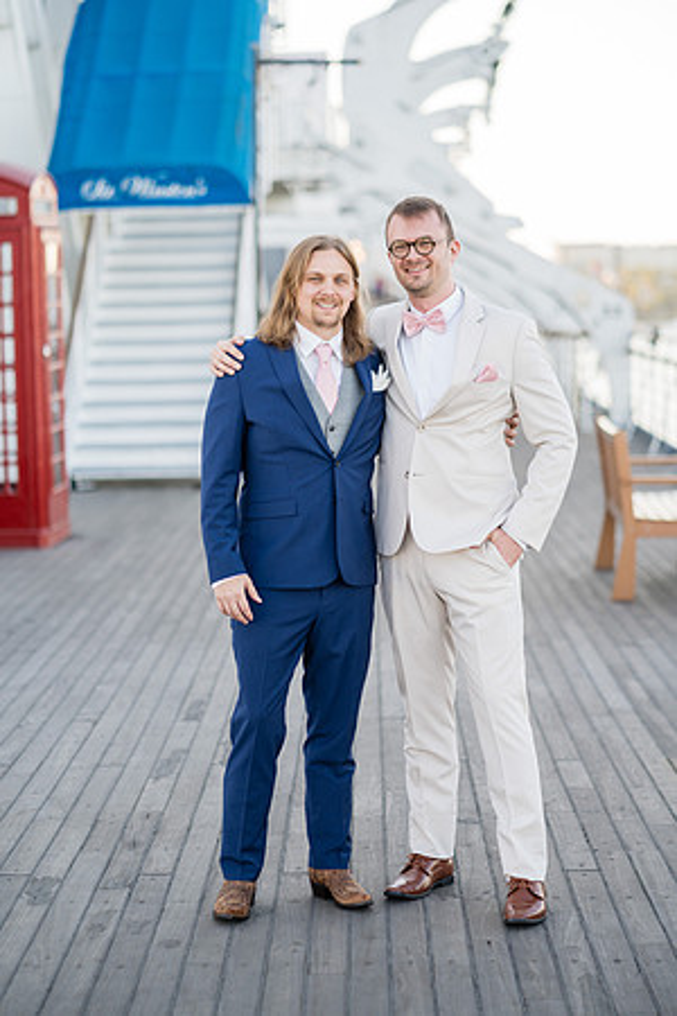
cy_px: 508
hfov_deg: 16.1
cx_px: 338
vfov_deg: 23.9
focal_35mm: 85
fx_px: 2398
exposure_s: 1/320
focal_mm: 85
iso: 125
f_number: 2.2
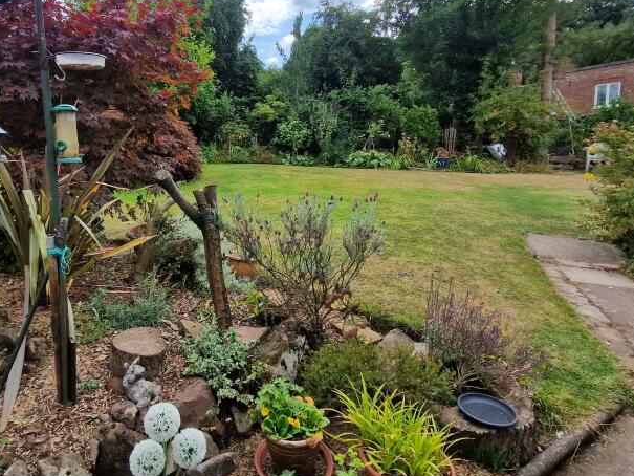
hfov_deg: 75.4
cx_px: 247
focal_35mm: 22
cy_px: 188
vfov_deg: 60.5
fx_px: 403
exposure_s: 1/2320
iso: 50
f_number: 2.2
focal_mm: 2.2
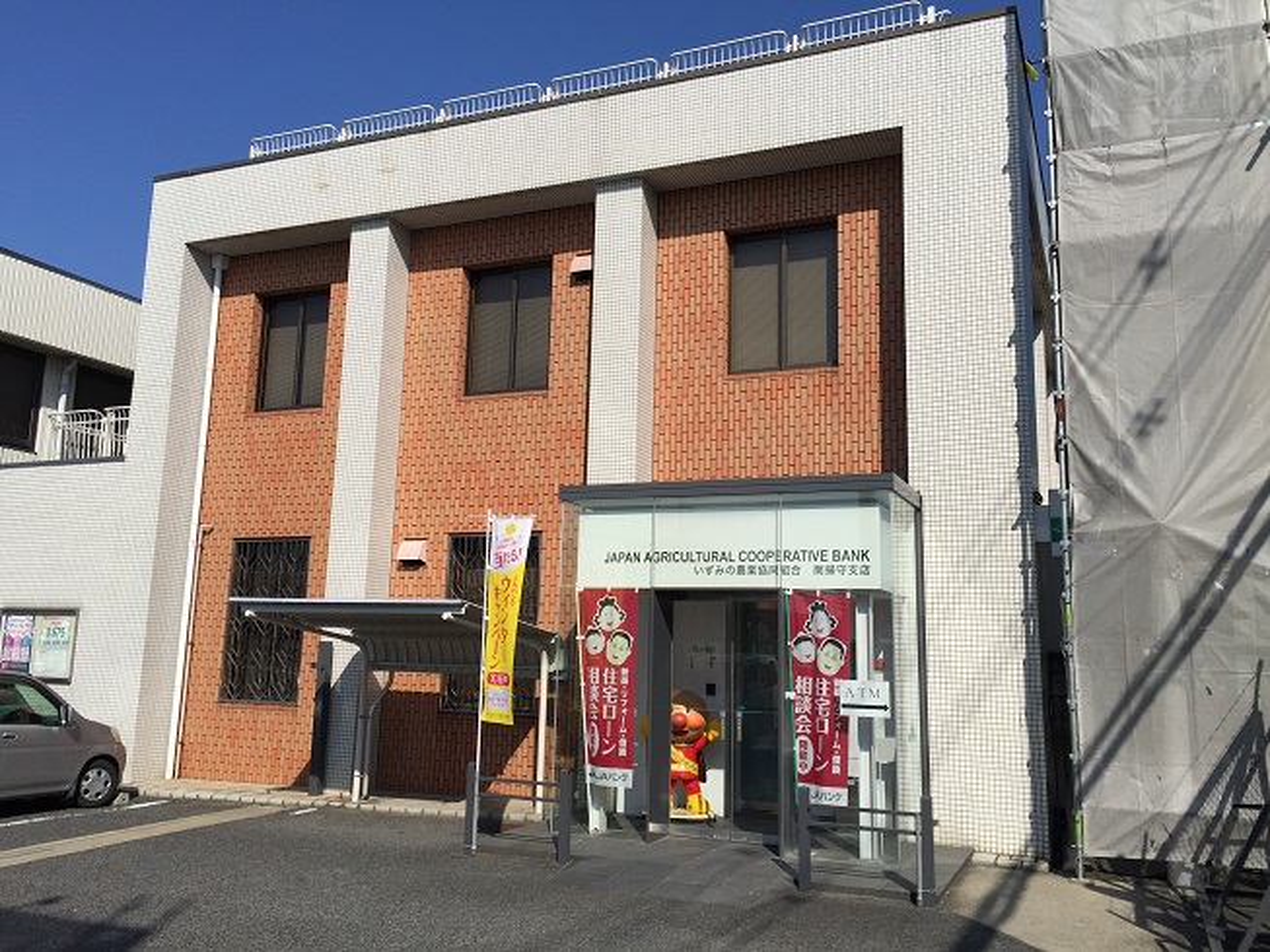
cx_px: 635
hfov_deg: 61.7
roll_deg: -2.6
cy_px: 476
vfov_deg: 48.2
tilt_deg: +10.3
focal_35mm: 29
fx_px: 1064
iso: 32
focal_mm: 4.15
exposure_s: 1/3968
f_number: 2.2
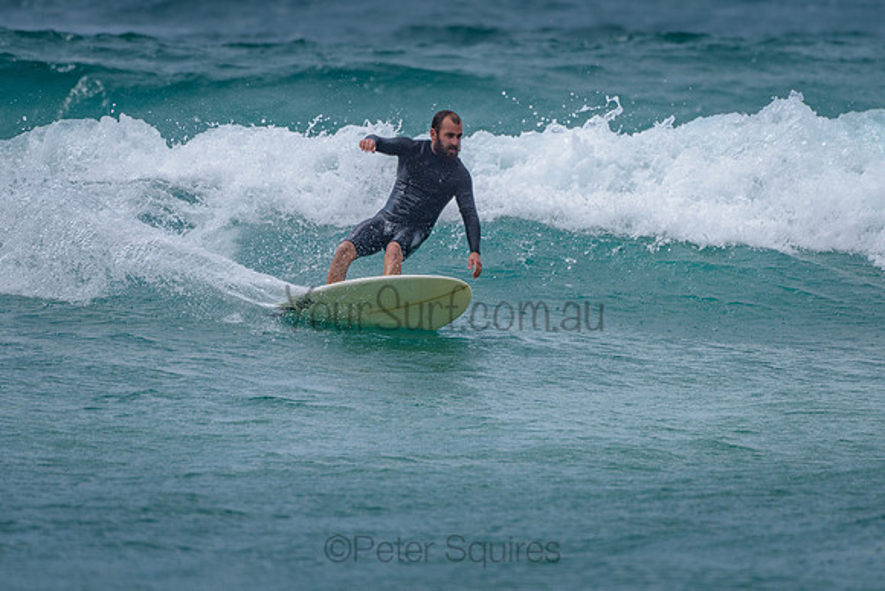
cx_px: 430
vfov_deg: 2.2
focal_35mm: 613
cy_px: 259
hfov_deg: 3.4
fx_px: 15071
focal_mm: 500
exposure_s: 1/2000
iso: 140
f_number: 5.6
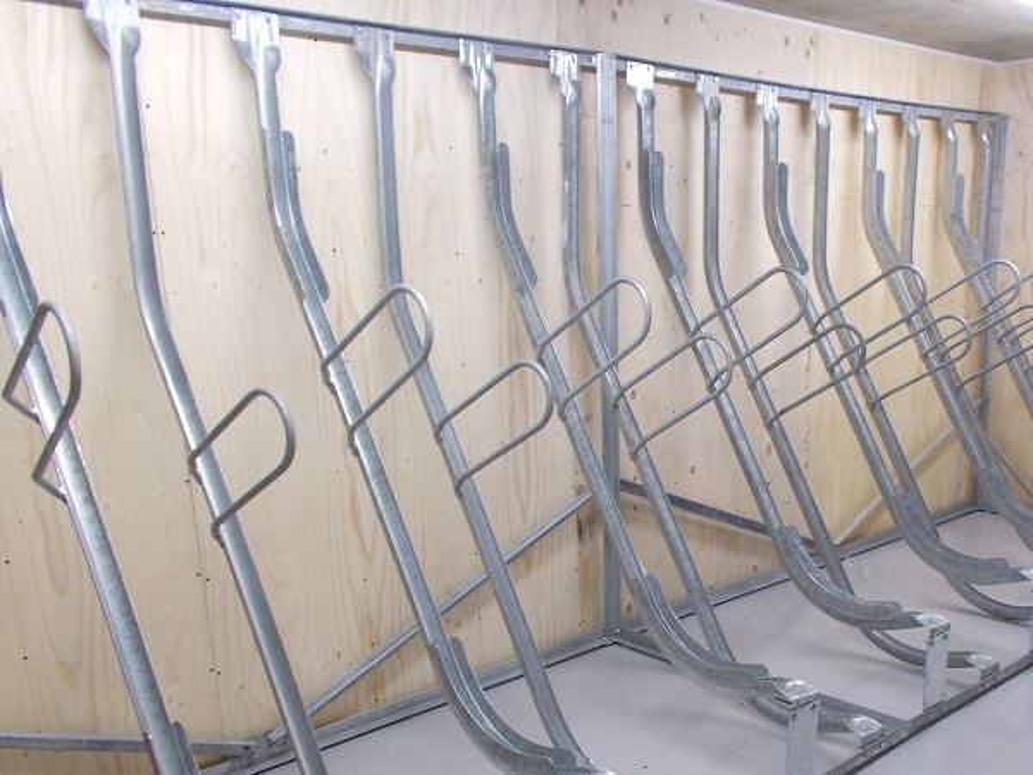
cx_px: 516
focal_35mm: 26
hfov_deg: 67.3
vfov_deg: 53.1
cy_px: 388
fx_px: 776
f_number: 3.2
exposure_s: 1/25
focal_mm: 4.6
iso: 200
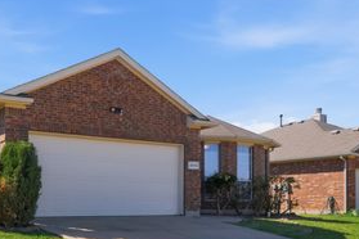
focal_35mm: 43
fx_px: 429
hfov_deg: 44.8
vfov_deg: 30.6
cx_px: 121
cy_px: 184
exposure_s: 1/500
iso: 800
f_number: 16
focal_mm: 15.9
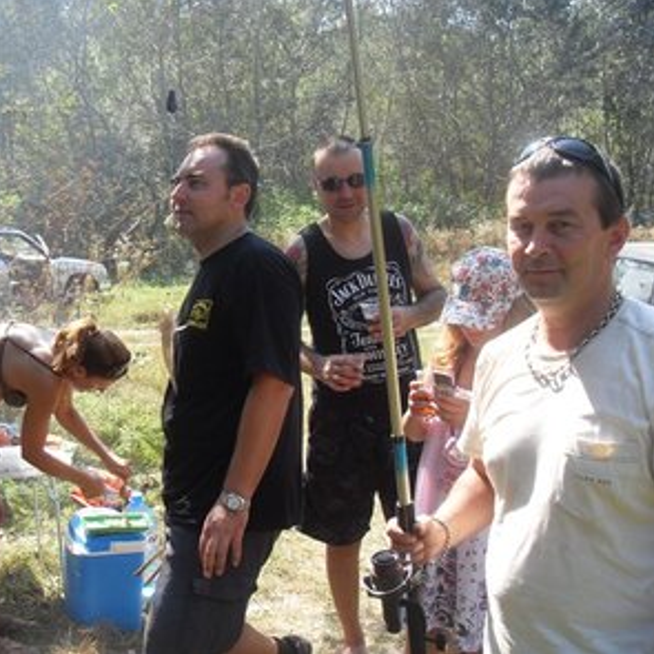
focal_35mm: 42
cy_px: 324
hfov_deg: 39.8
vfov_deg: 40.0
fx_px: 898
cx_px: 246
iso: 80
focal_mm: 6.3
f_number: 2.8
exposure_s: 1/250
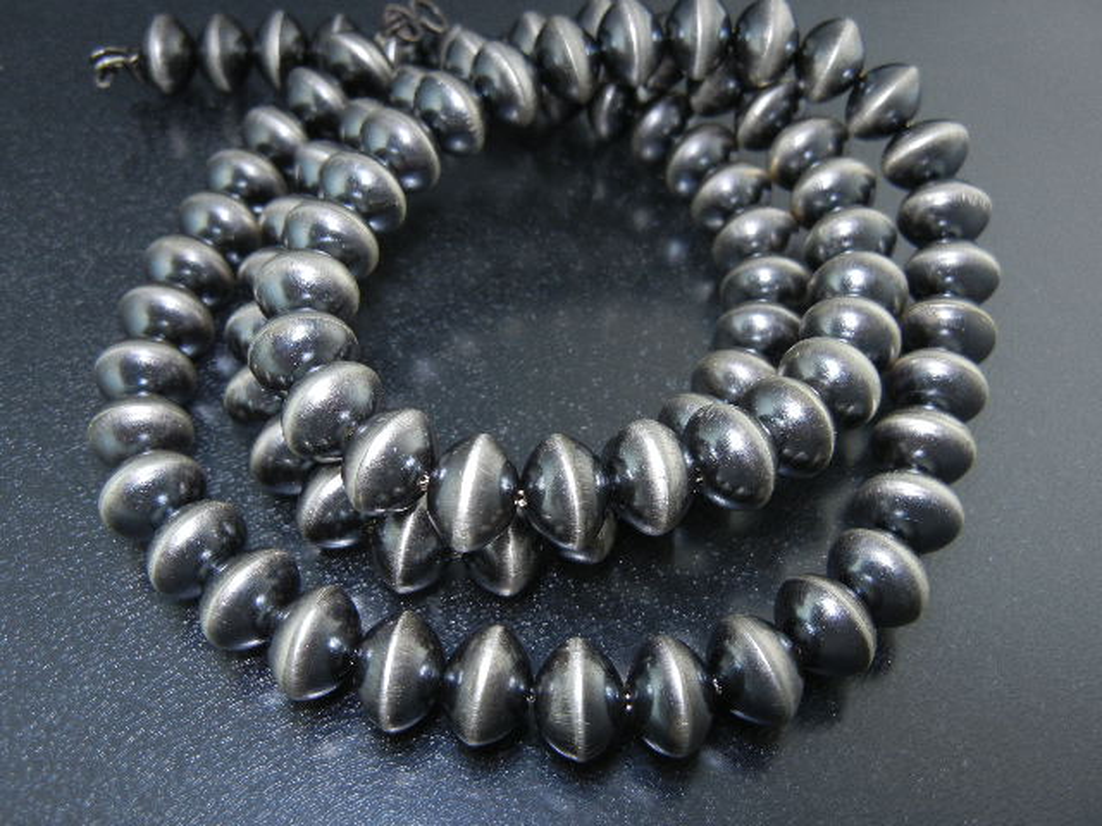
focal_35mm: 39
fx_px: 1242
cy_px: 413
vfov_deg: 36.8
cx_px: 551
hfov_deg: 47.9
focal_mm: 7.1
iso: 200
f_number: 3.7
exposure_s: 1/30
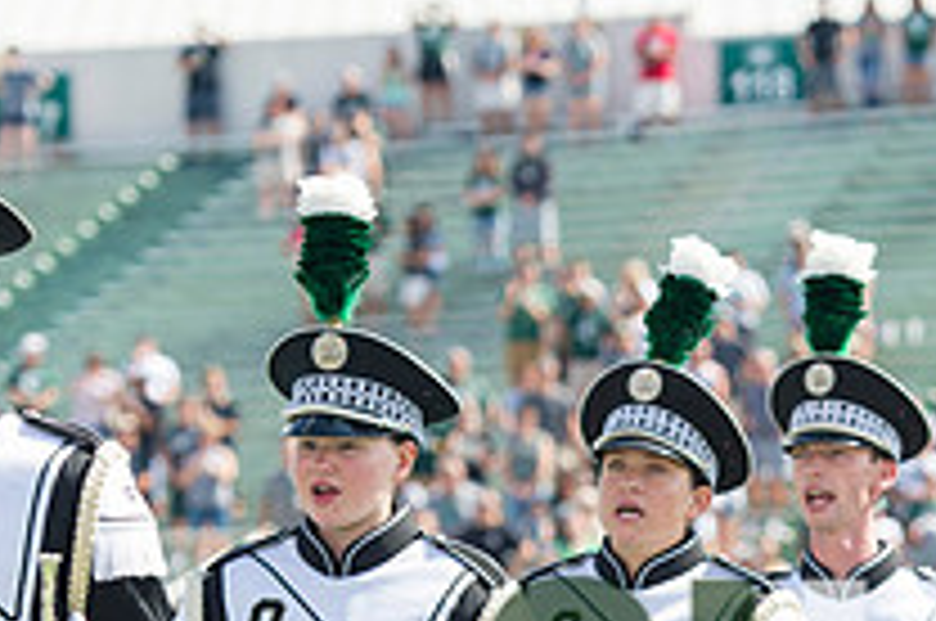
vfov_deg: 4.4
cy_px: 788
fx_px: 8125
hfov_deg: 6.6
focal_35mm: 313
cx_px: 828
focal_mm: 112
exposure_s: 1/1000
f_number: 4.5
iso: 200
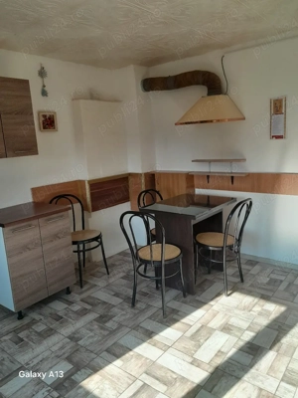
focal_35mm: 27
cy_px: 199
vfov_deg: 65.3
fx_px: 310
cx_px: 149
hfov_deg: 51.4
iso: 40
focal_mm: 4
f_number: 1.8
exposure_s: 1/50
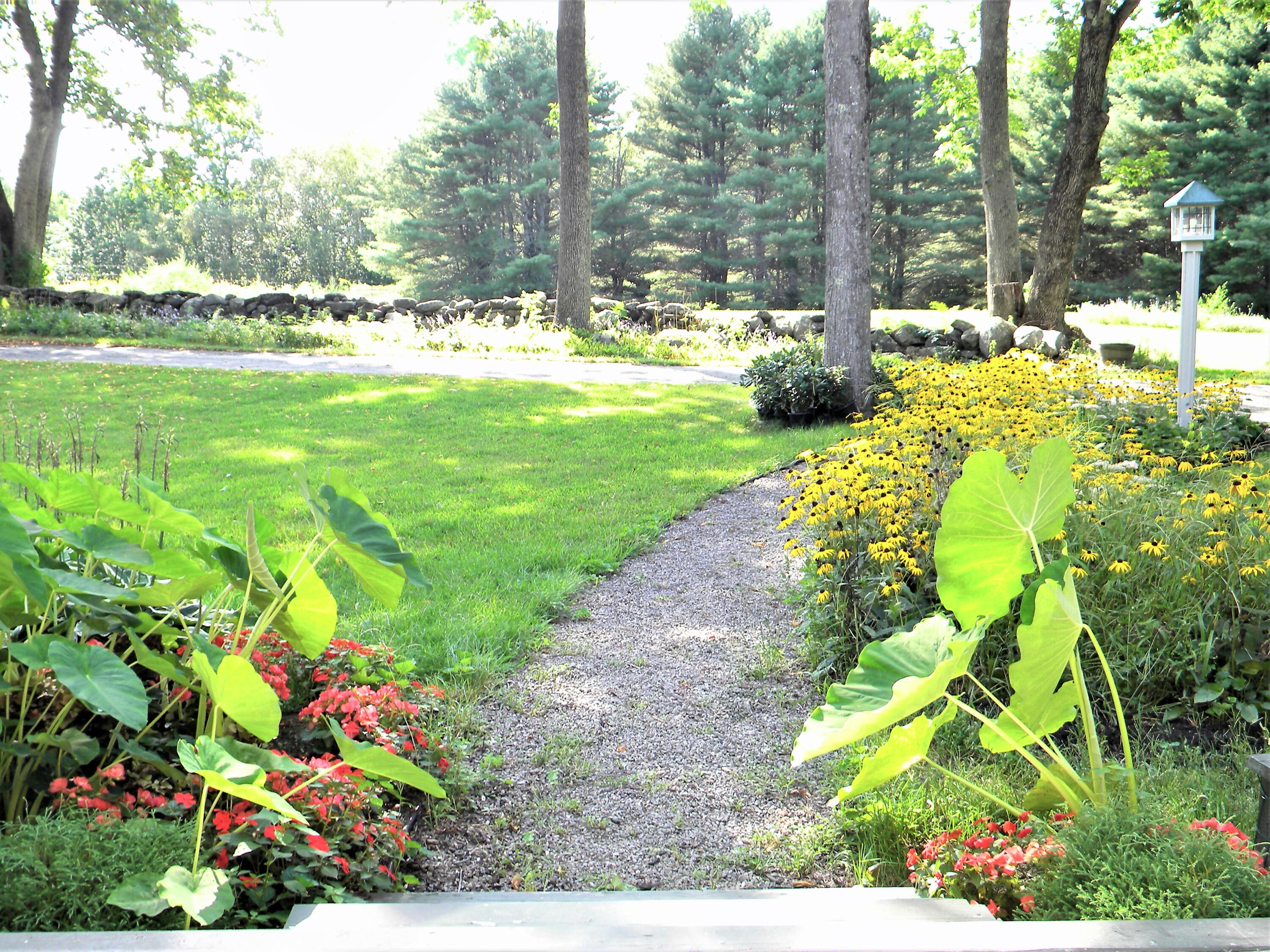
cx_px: 635
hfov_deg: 51.4
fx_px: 1321
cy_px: 476
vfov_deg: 39.6
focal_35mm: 36
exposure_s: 1/73
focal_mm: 6.4
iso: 80
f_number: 3.7
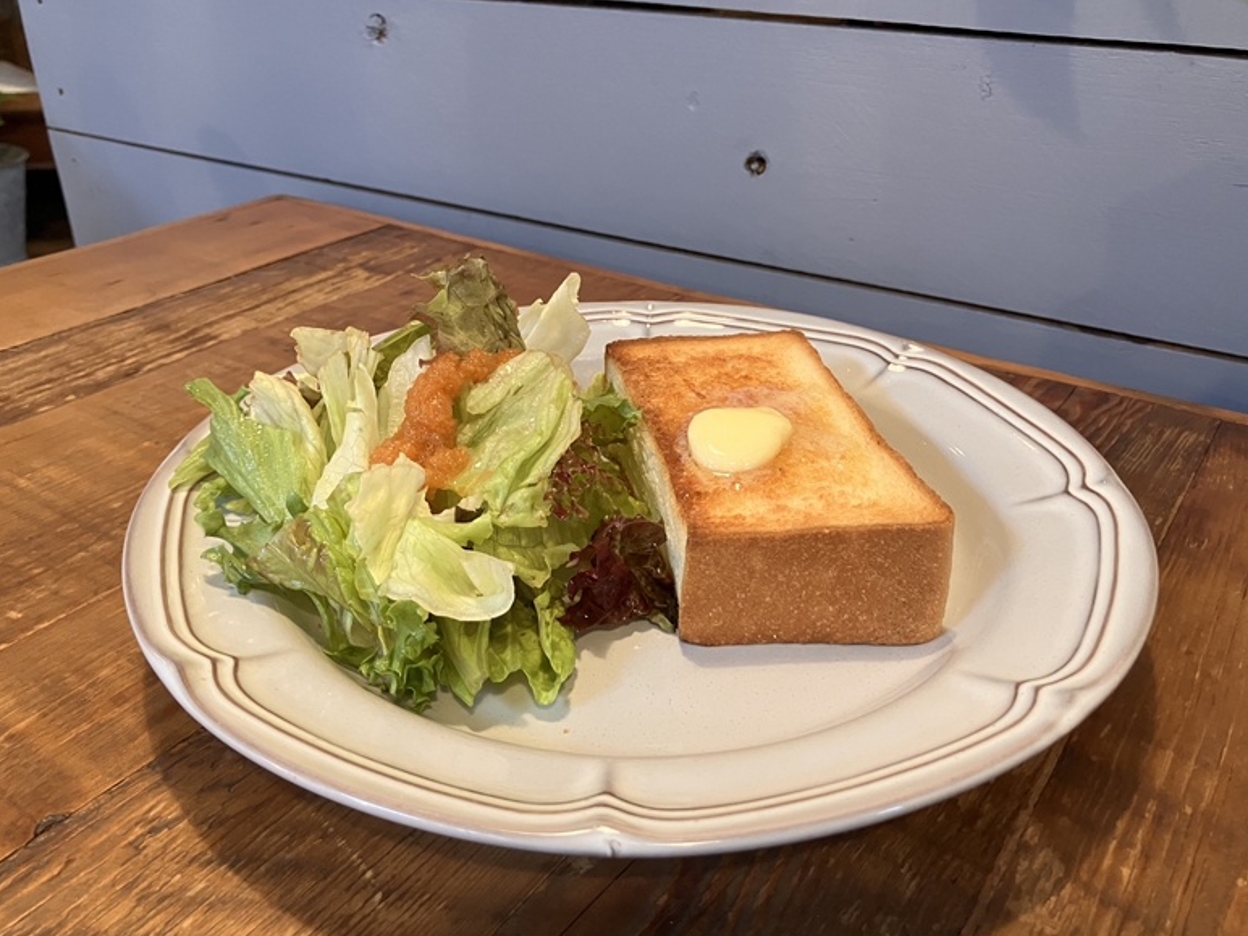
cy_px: 457
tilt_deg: -28.0
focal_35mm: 29
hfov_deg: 61.7
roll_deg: -0.5
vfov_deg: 48.2
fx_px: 1046
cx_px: 618
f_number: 1.8
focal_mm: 3.99
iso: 125
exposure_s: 1/60
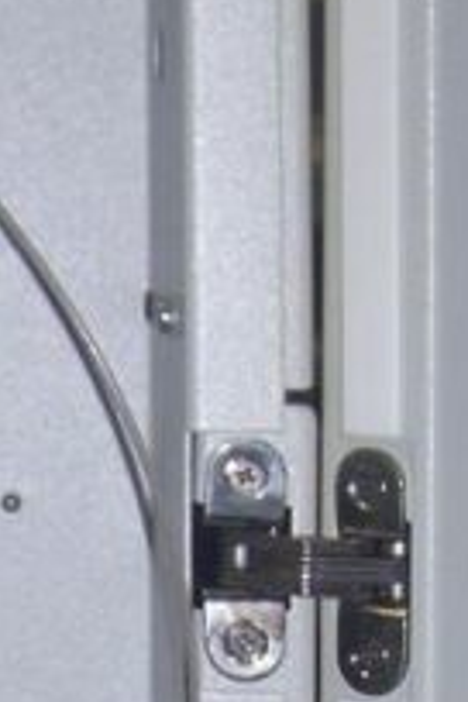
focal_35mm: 155
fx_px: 3022
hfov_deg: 8.7
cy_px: 1020
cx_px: -131
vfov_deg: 12.6
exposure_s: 1/60
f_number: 2.7
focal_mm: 6.2
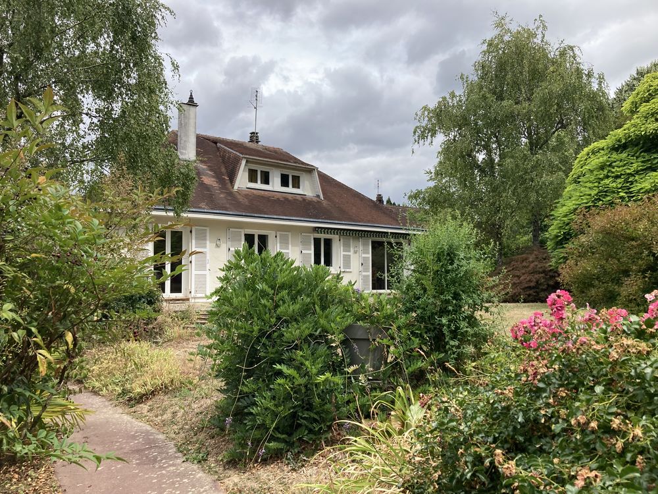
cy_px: 247
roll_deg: -0.2
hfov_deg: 63.4
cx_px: 329
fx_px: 532
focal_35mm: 28
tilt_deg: +4.6
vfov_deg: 49.7
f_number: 1.8
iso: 20
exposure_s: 1/1230
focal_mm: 3.99
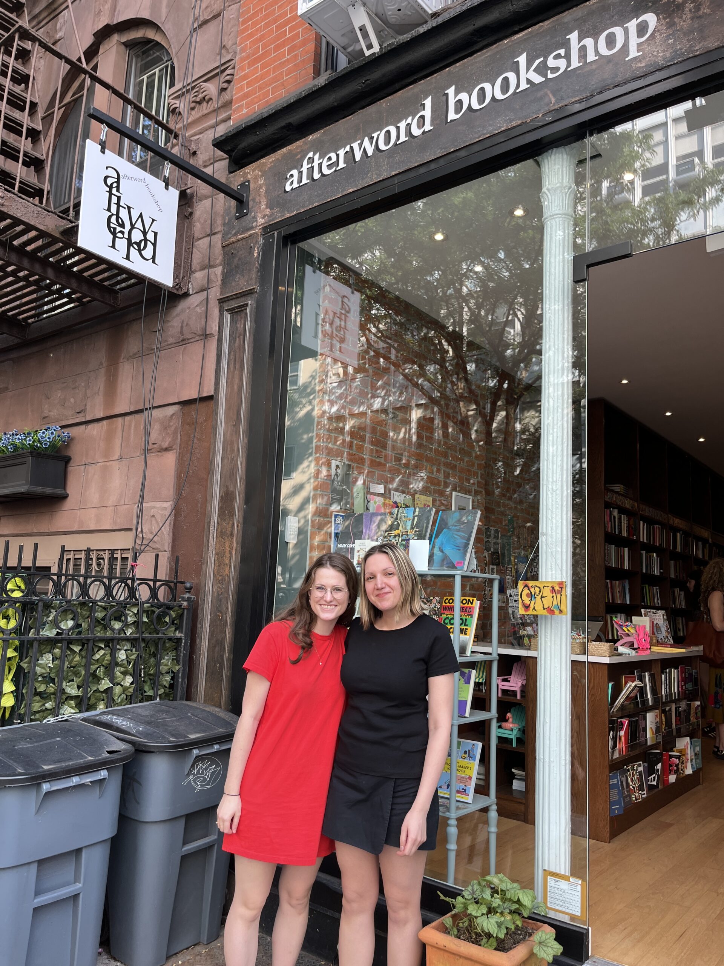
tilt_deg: +7.8
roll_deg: -2.6
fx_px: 725
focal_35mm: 26
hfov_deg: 53.1
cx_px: 362
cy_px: 483
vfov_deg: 67.3
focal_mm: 5.1
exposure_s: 1/176
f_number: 1.6
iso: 40
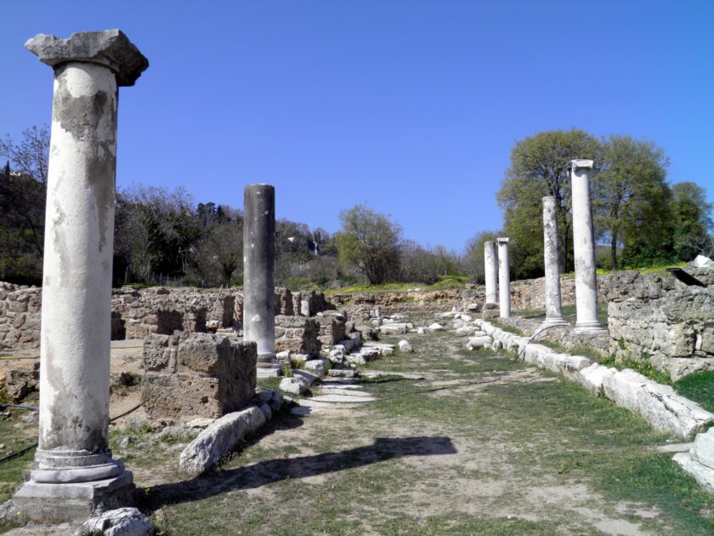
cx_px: 357
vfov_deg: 46.8
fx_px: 619
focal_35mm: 30
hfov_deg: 60.0
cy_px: 268
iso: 50
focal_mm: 5.5
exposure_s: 1/320
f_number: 5.9
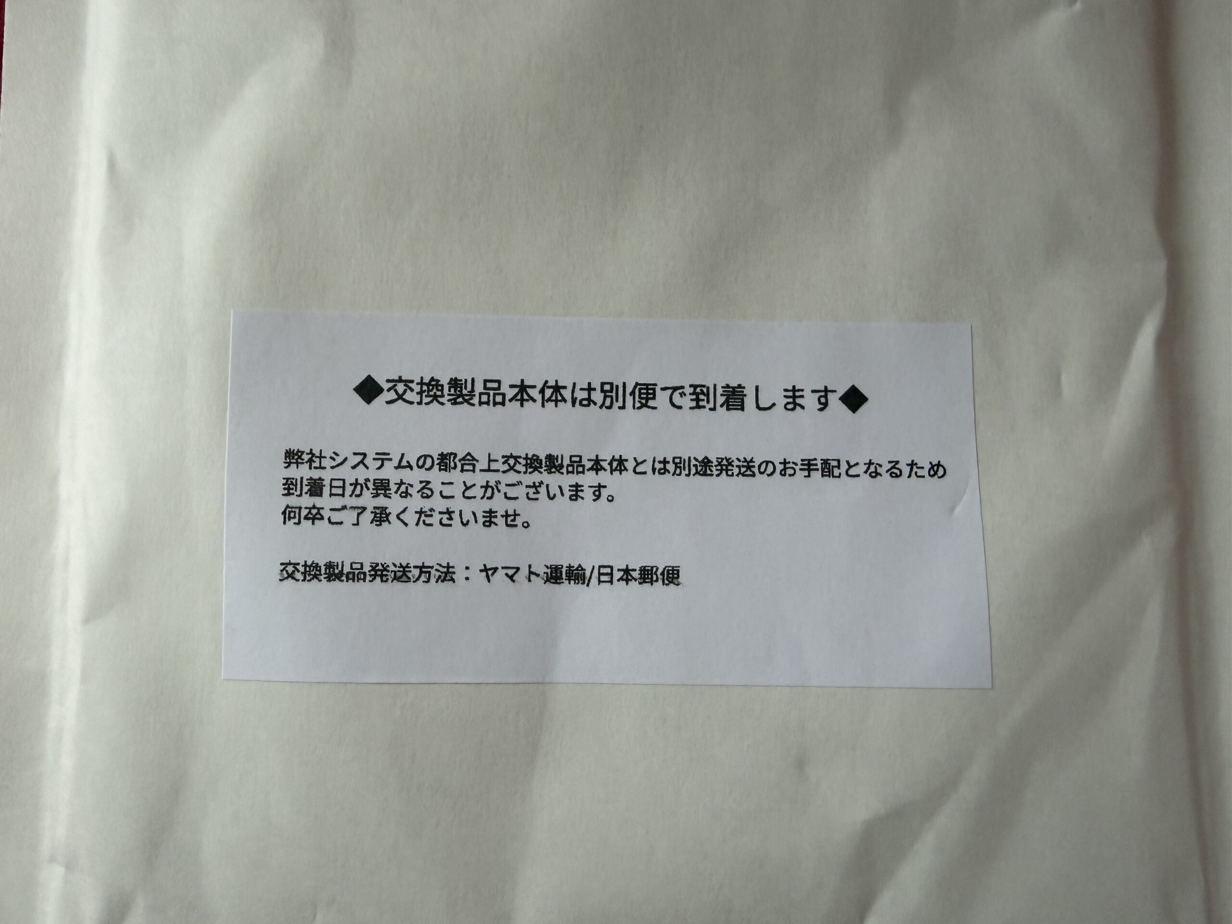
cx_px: 616
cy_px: 462
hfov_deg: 67.3
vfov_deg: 53.1
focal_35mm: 26
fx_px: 925
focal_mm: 2.22
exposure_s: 1/121
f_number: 2.2
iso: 200
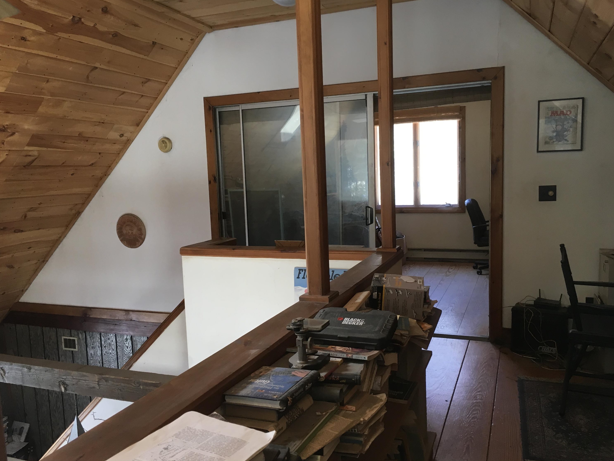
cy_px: 234
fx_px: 532
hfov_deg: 60.0
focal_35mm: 30
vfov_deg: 46.8
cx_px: 304
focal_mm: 4.15
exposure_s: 1/30
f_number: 2.2
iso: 32
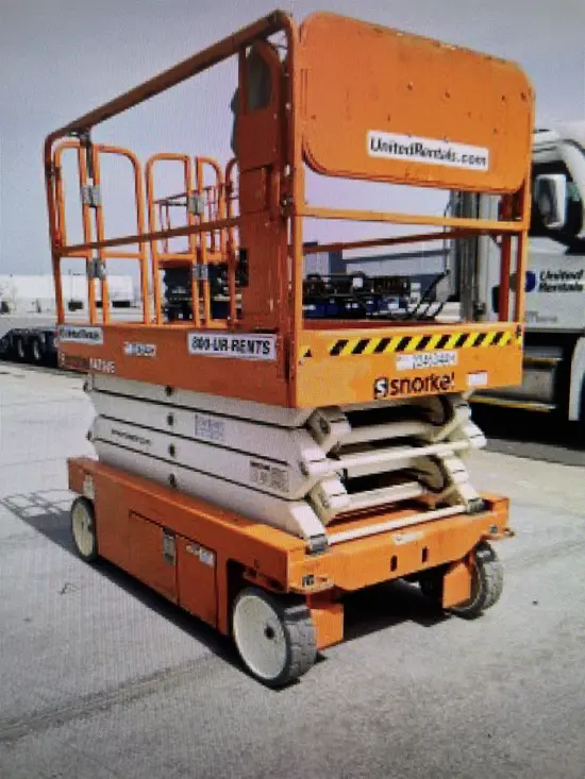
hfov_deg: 53.1
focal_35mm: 26
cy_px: 390
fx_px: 586
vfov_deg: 67.3
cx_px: 292
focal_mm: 5.1
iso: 64
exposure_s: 1/60
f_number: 1.6
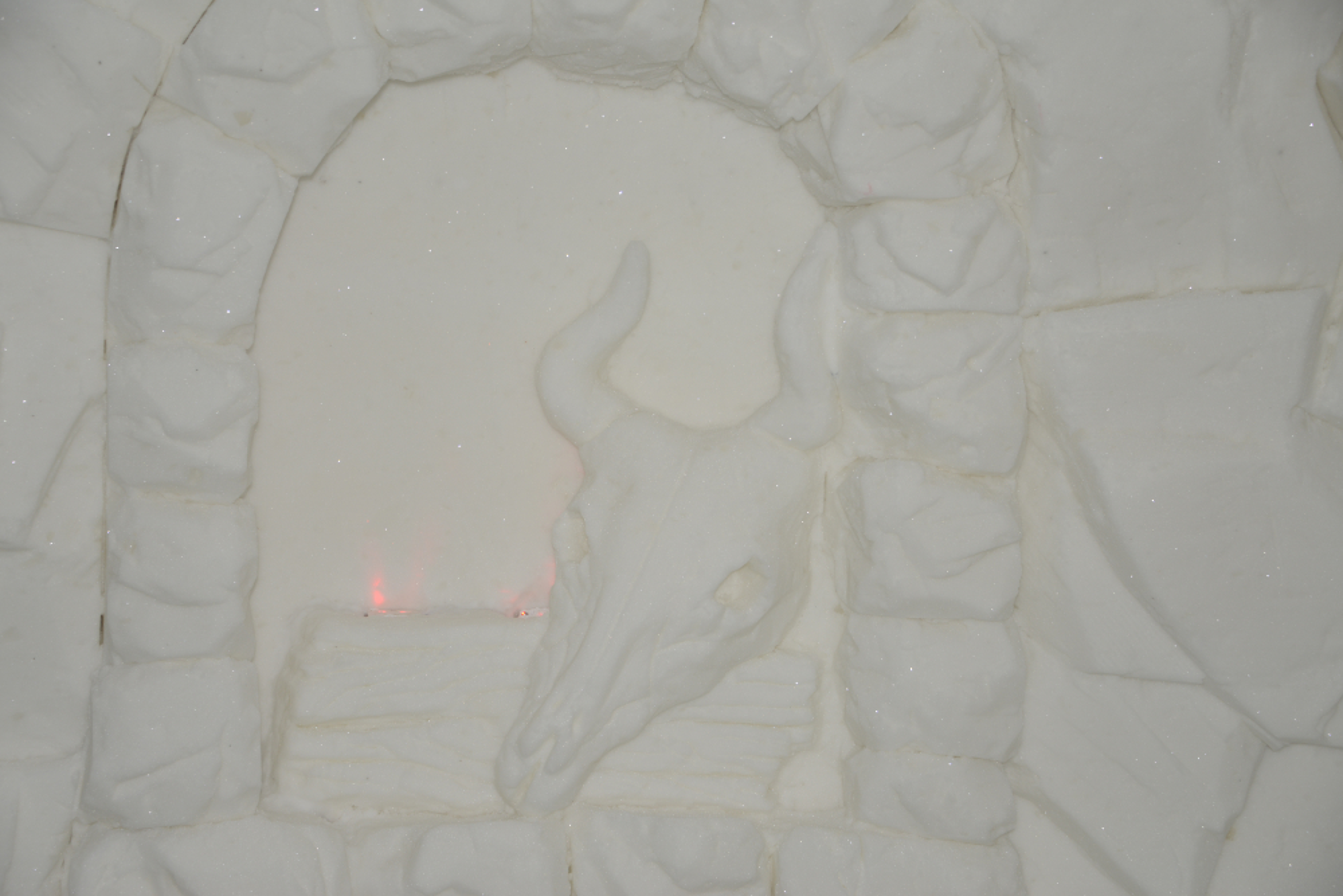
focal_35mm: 62
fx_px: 2313
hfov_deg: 32.4
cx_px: 672
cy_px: 448
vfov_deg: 21.9
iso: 200
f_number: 4.8
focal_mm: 62
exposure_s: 1/250
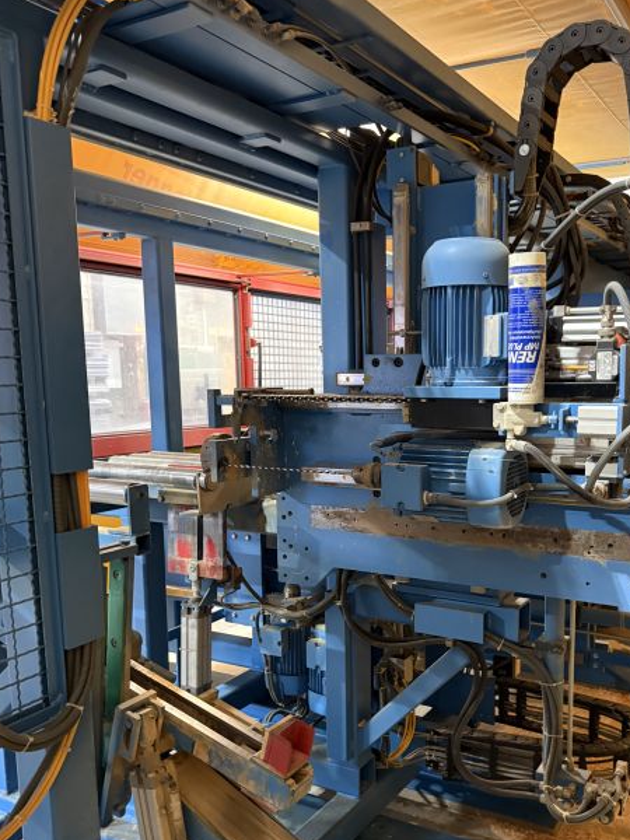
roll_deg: +1.5
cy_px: 489
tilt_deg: -8.0
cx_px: 398
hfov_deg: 43.8
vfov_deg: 56.5
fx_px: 777
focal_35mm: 32
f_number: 1.78
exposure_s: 1/25
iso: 1000
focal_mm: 6.76
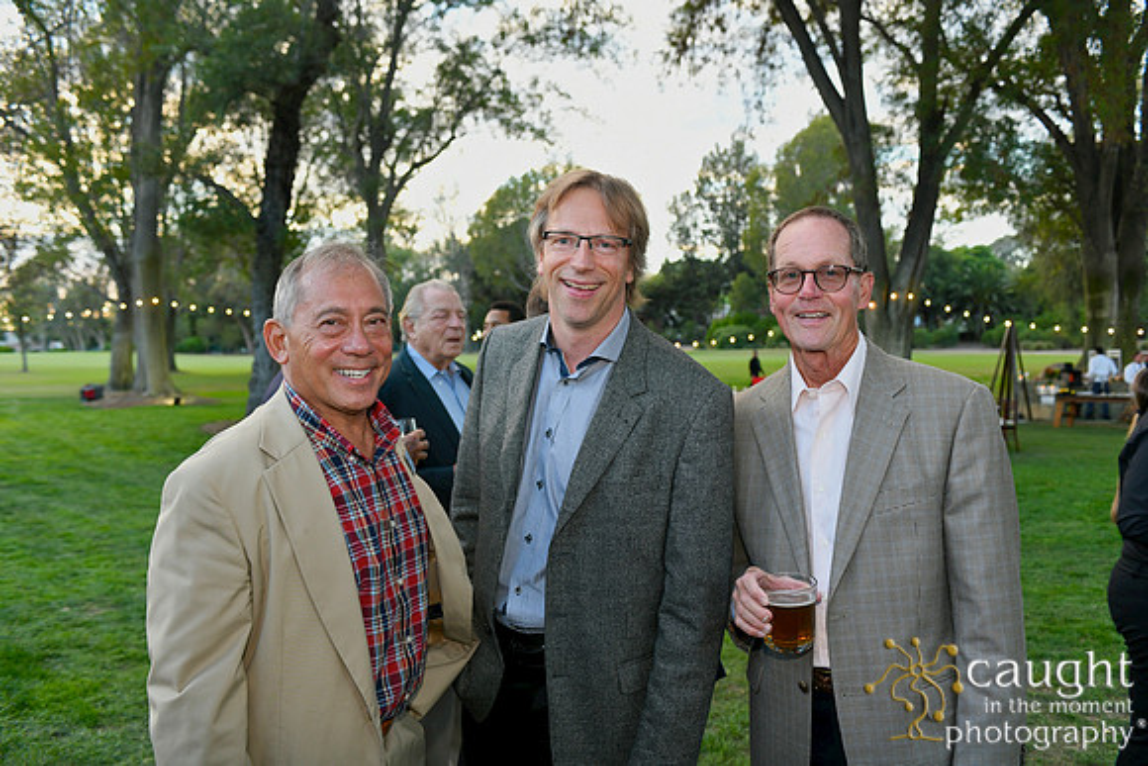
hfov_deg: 60.3
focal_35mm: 31
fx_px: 989
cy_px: 383
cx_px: 574
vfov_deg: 42.3
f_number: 4
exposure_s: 1/125
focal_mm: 31
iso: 500
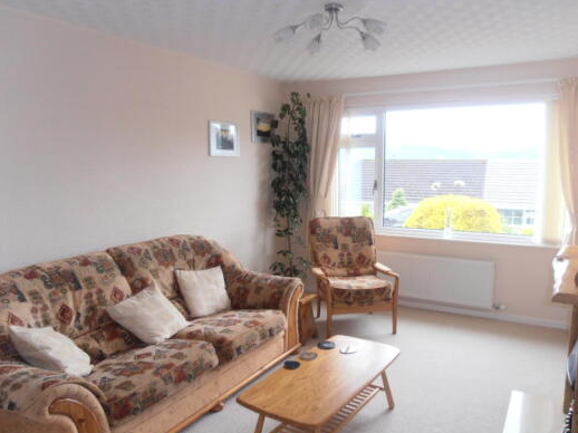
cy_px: 229
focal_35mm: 27
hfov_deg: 65.2
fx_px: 451
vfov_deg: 51.3
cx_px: 315
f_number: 3
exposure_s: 1/30
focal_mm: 4.2
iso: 125
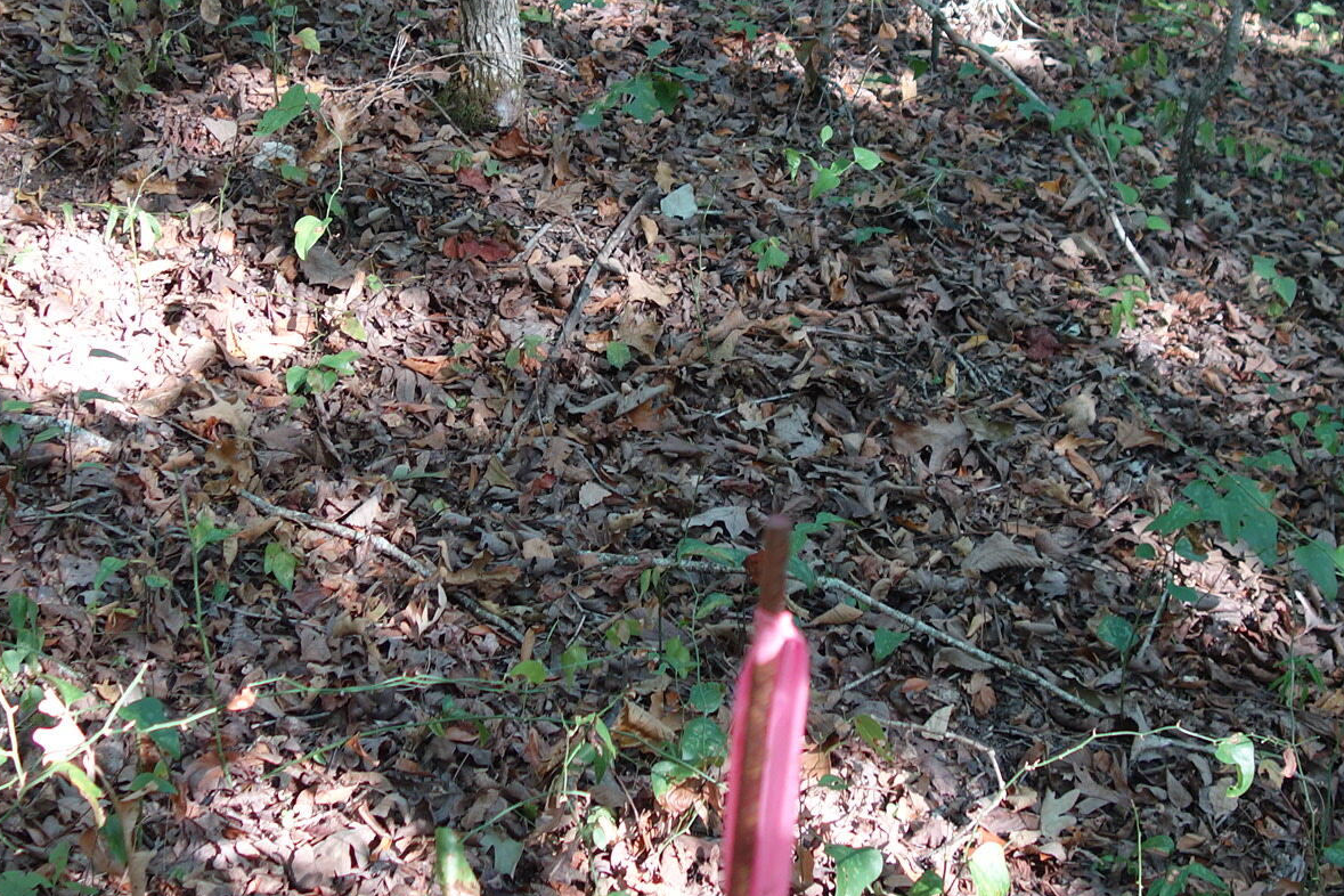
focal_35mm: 65
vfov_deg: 20.6
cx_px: 725
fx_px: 2426
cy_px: 152
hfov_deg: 30.9
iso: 125
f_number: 2.2
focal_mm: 10.4
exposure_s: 1/100
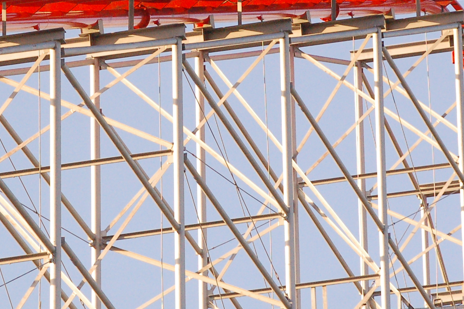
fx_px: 5939
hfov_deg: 4.5
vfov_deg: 3.0
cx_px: 321
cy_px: -8
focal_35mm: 461
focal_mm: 125
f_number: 8
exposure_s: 1/1000
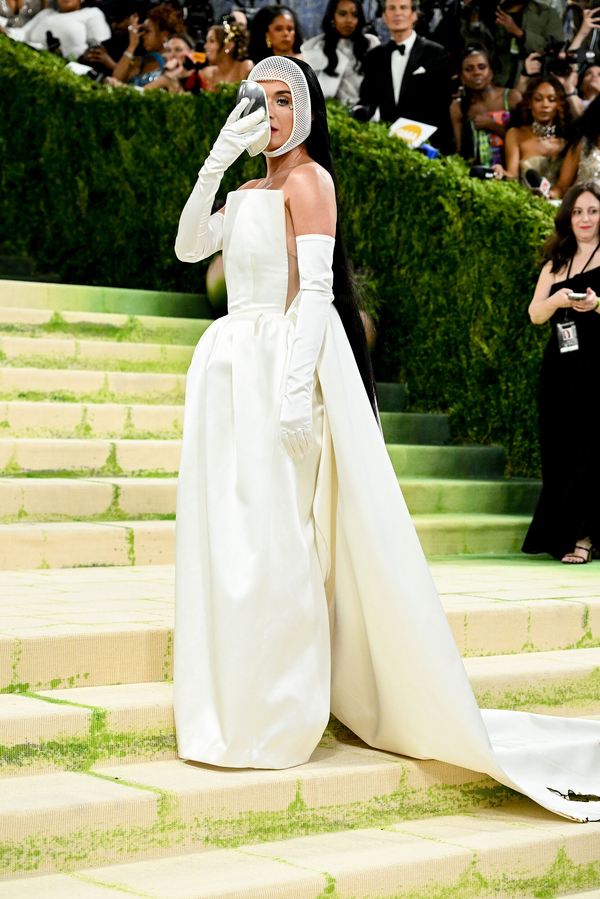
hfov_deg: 19.5
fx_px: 1750
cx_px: 300
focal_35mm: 70
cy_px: 450
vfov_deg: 28.8
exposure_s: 1/800
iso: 3200
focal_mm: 70
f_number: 4
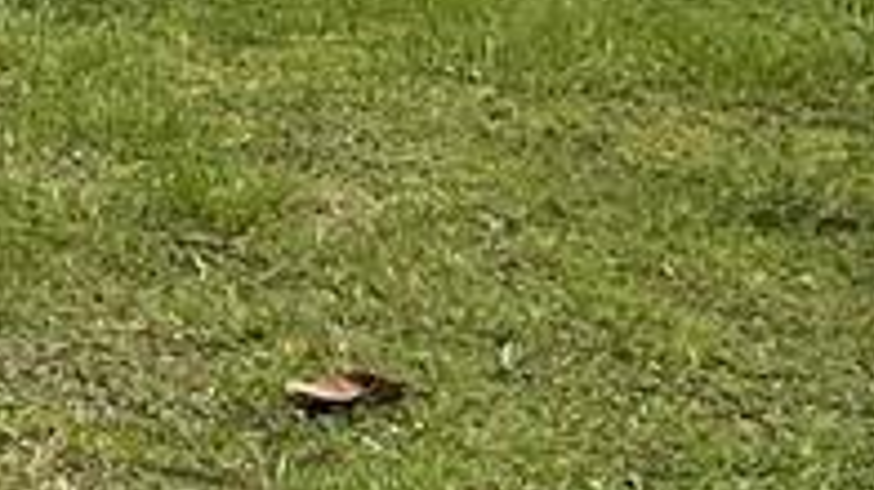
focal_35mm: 165
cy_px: -606
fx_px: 3822
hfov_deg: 12.5
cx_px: -361
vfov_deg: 7.0
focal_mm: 3
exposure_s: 1/1279
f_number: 1.8
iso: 16
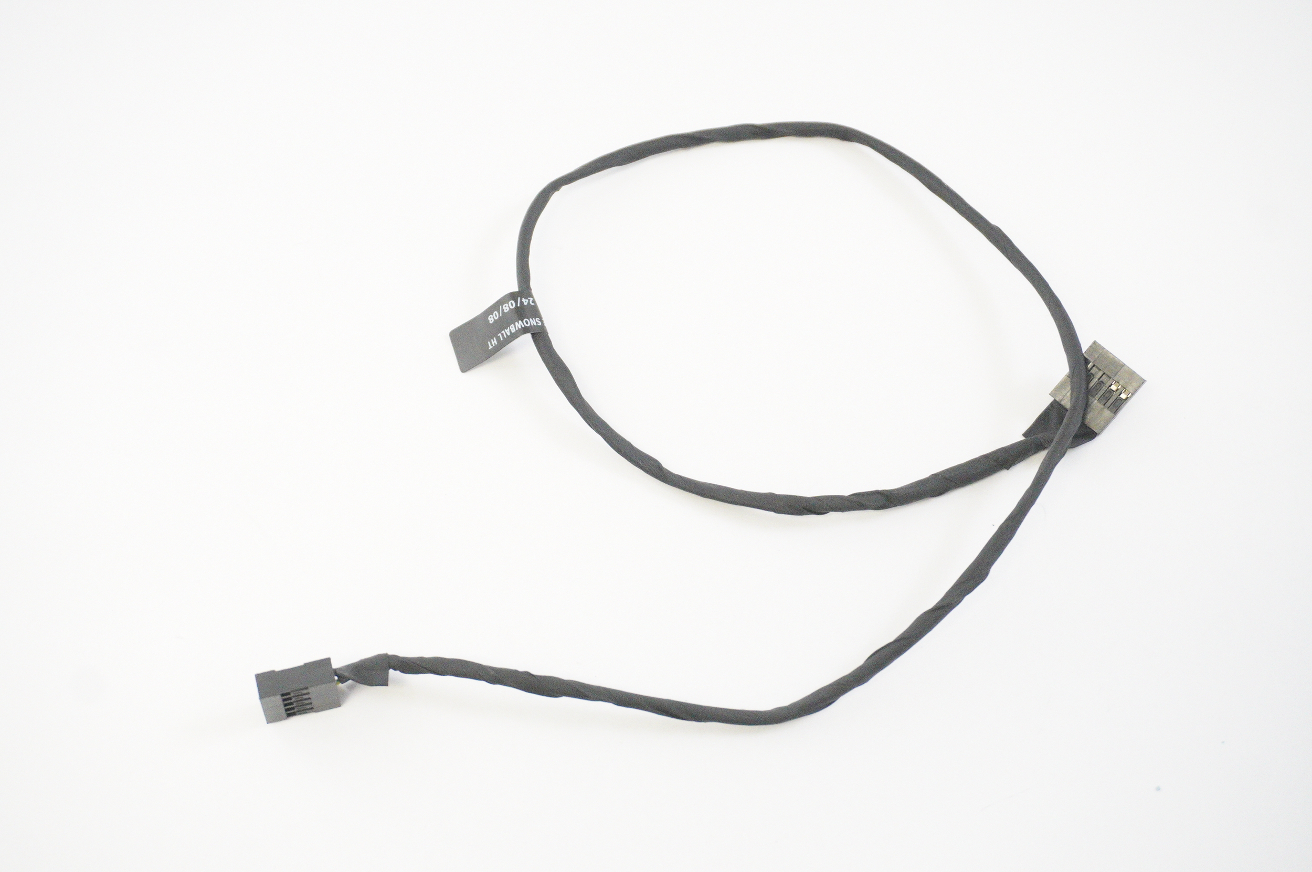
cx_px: 656
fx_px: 1748
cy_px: 436
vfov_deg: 28.0
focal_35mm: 48
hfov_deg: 41.1
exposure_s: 1/250
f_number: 5.6
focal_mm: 32
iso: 8000
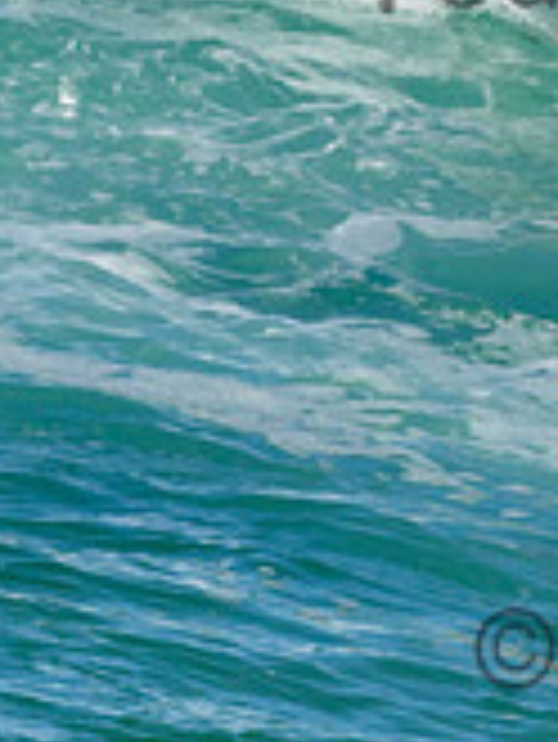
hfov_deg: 0.4
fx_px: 79872
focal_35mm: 3721
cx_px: 604
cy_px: -206
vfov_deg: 0.5
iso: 800
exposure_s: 1/2000
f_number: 11
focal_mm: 800
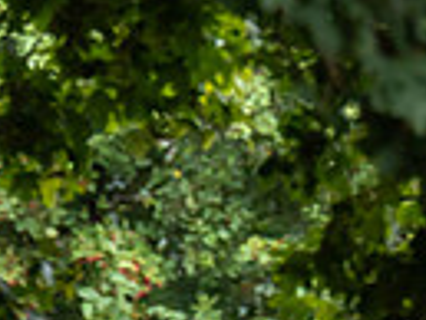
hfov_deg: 1.3
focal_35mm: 1468
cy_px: 691
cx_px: -219
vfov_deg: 1.0
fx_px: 18083
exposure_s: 1/1000
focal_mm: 200
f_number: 4
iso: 640
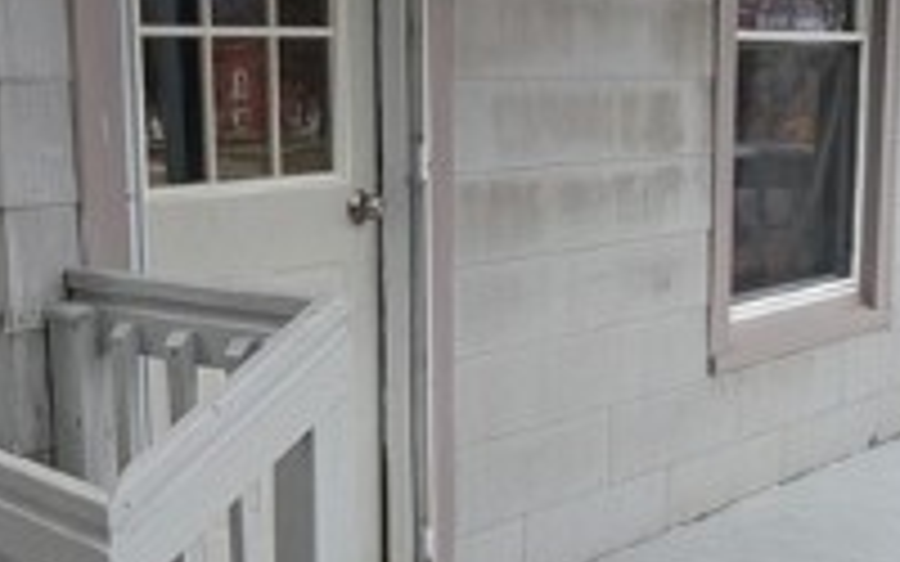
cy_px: 369
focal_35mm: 57
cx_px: 130
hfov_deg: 34.2
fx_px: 1398
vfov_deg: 22.7
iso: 44
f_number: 2.2
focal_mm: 1.83
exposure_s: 1/191
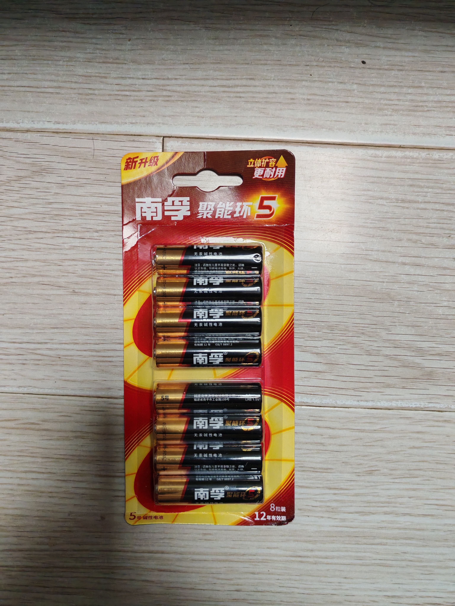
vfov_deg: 65.3
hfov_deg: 51.4
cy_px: 303
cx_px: 228
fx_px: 473
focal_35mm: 27
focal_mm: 5.52
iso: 640
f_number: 1.95
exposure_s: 1/100
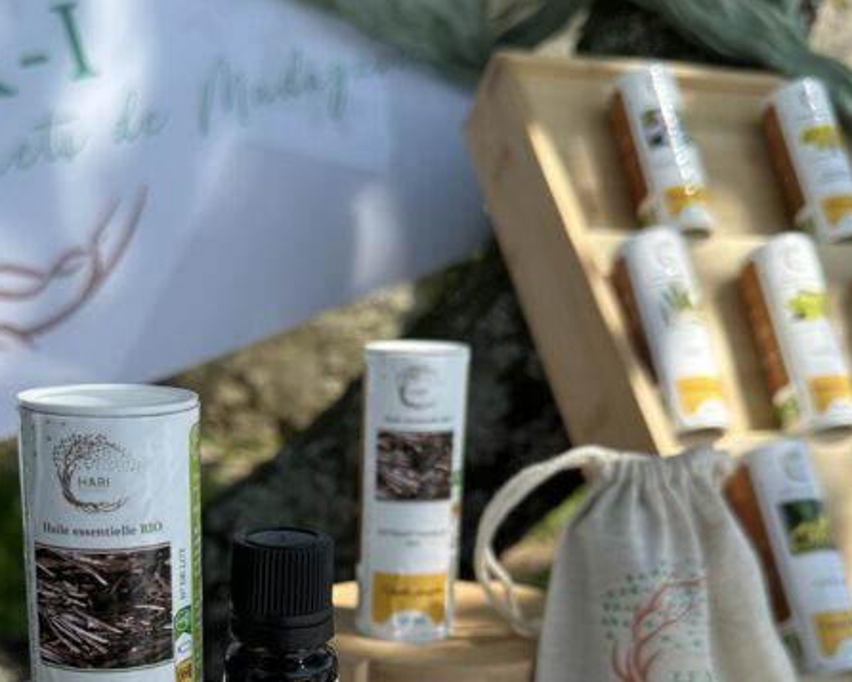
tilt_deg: -16.7
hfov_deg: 43.2
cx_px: 287
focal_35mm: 42
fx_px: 1059
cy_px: 548
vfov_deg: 34.6
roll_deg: -1.5
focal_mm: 6.86
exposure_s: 1/3472
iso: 80
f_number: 1.78
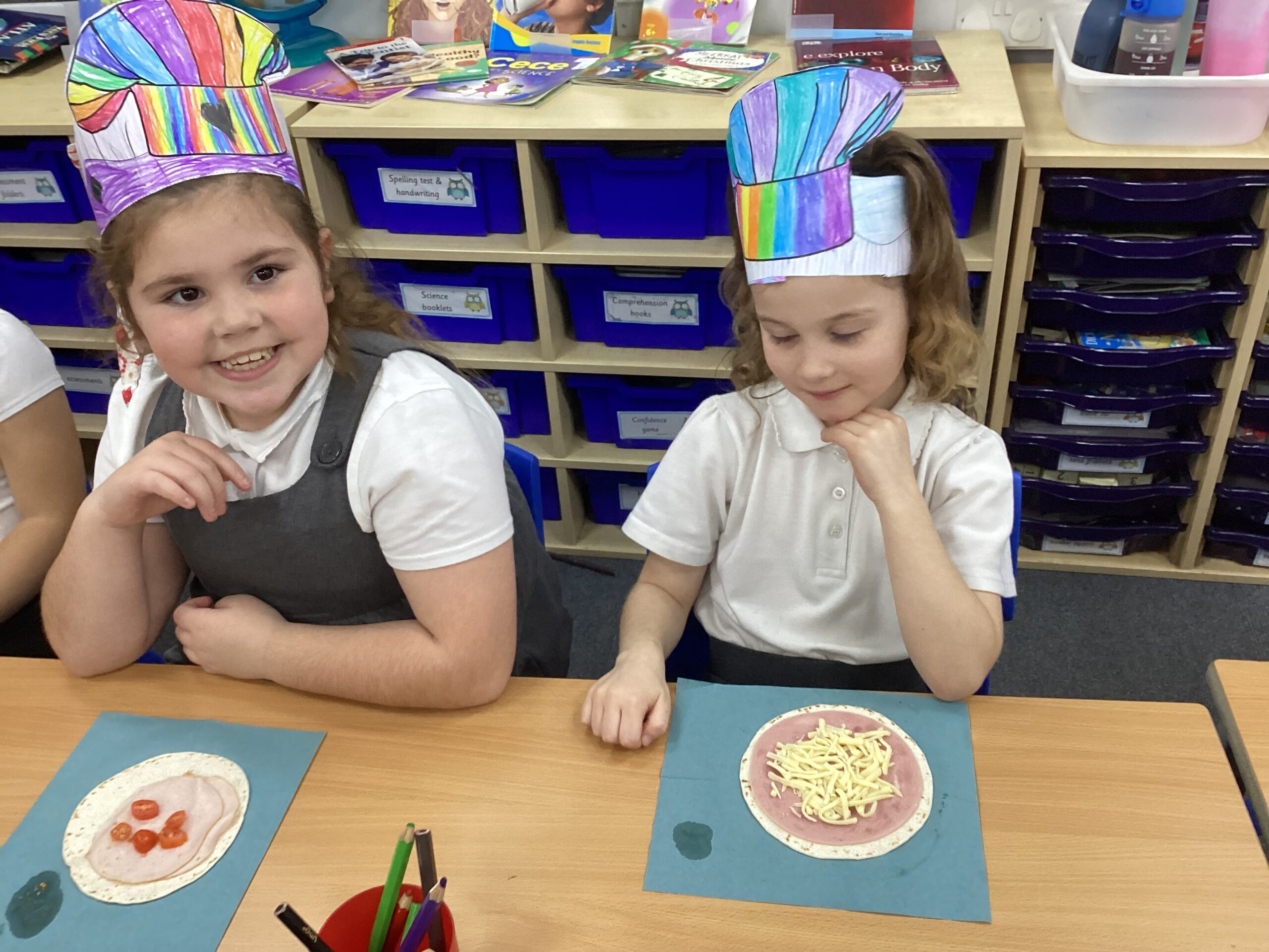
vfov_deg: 45.4
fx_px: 1136
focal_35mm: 31
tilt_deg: -33.6
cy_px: 476
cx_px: 634
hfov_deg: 58.4
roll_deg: +1.3
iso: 200
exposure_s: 1/60
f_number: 2.4
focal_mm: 3.3
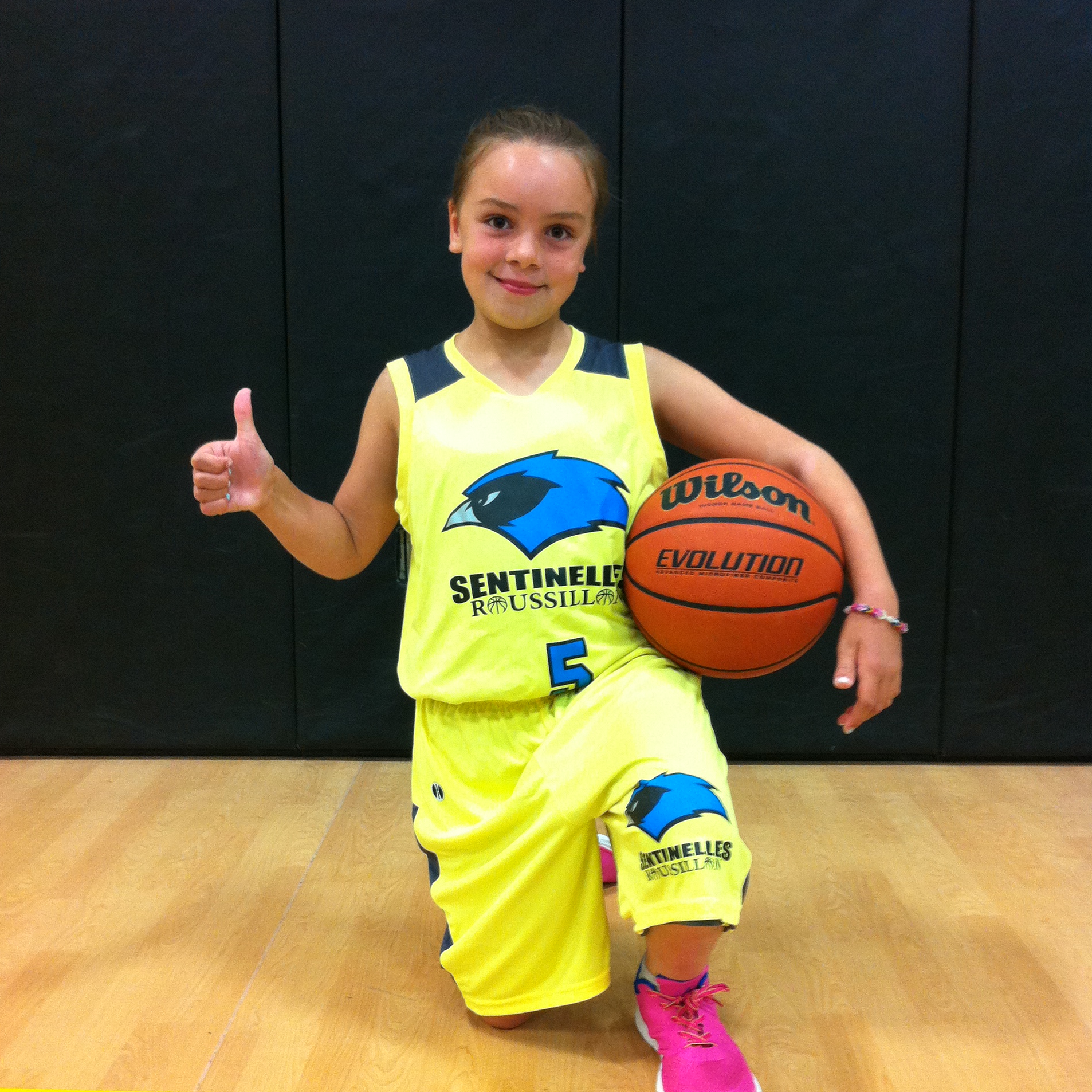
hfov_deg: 40.0
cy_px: 578
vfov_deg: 40.0
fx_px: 1499
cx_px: 546
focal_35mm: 42
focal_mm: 3.85
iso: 160
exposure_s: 1/15
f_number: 2.8
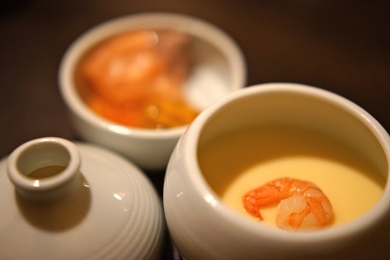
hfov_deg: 36.2
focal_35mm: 55
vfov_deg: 24.6
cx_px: 195
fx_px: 596
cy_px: 130
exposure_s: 1/160
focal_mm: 55
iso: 2000
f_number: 2
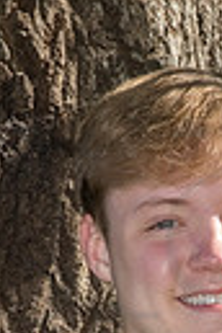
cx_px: 235
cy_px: 470
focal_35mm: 542
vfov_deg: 3.8
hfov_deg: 2.5
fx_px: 5013
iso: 800
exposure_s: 1/500
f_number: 18
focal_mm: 155
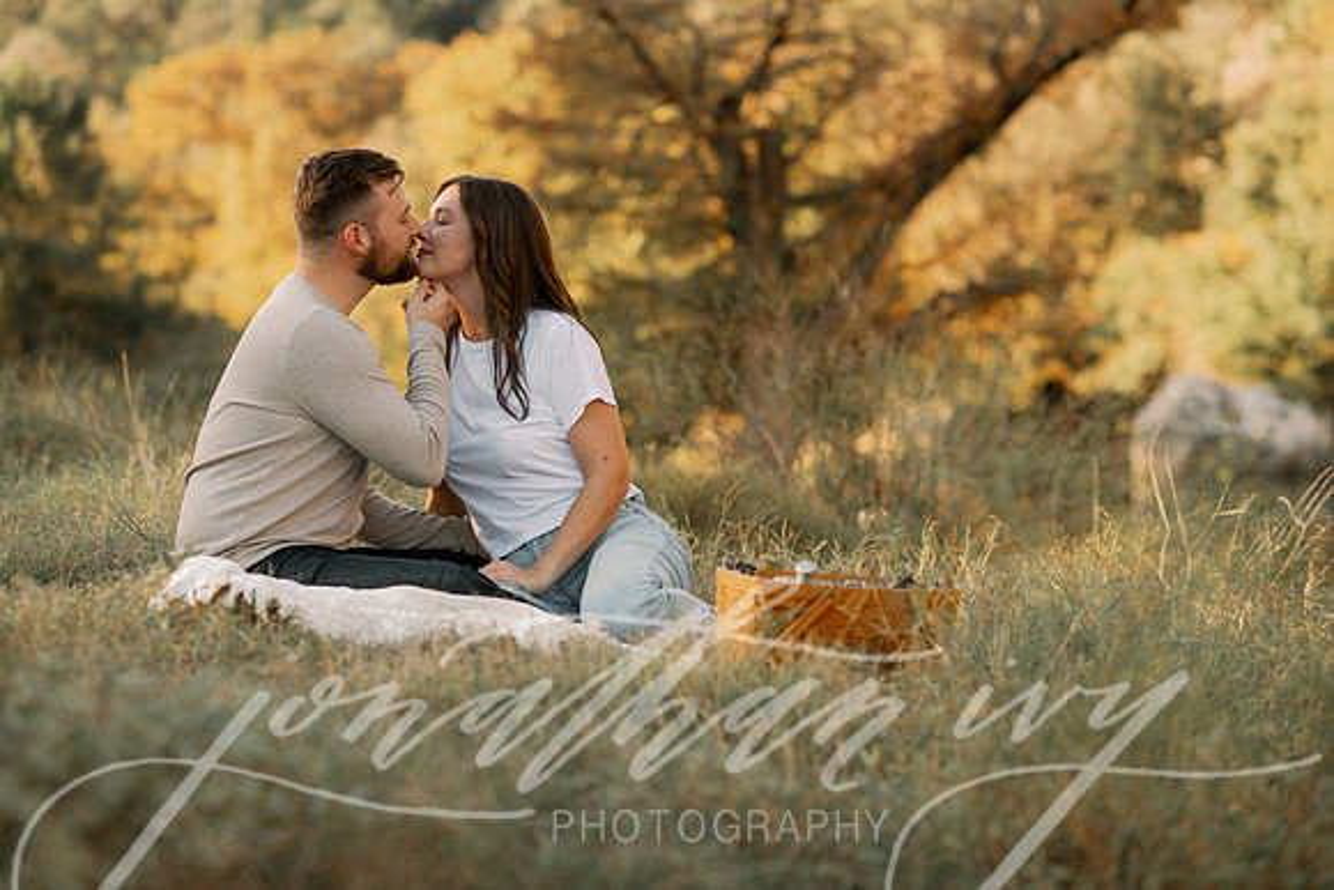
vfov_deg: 16.1
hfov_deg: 23.9
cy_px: 445
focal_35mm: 85
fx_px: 3150
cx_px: 667
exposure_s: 1/250
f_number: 2.8
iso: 80
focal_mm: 85
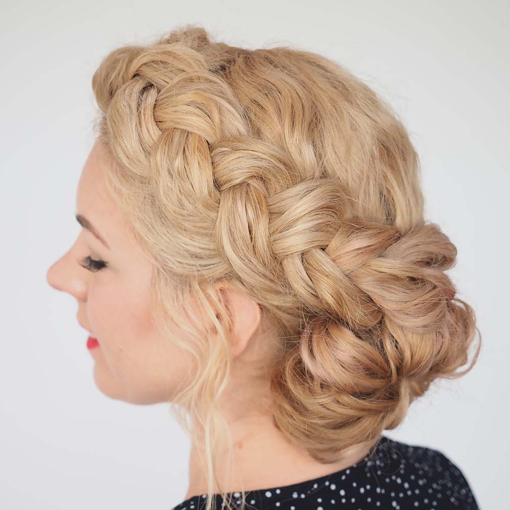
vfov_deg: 20.9
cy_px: 277
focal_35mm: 83
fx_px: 1383
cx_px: 255
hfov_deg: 20.9
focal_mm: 35
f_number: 2.8
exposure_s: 1/200
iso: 200
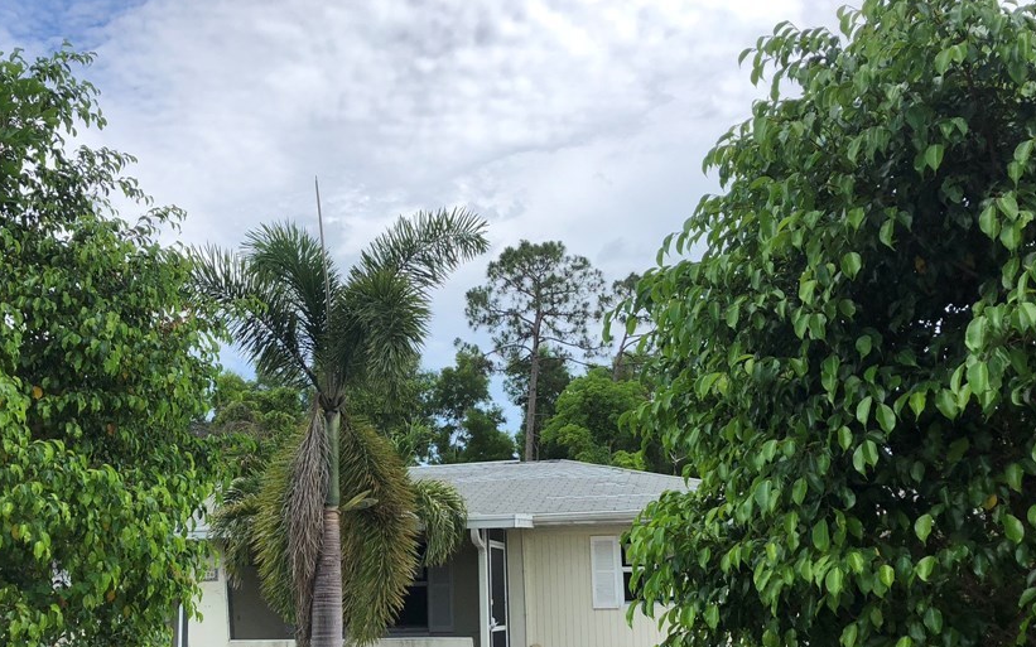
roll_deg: -0.4
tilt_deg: +10.2
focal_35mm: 37
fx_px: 1045
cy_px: 434
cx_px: 447
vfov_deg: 34.1
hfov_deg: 52.6
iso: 20
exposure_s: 1/1548
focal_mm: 3.99
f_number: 1.8
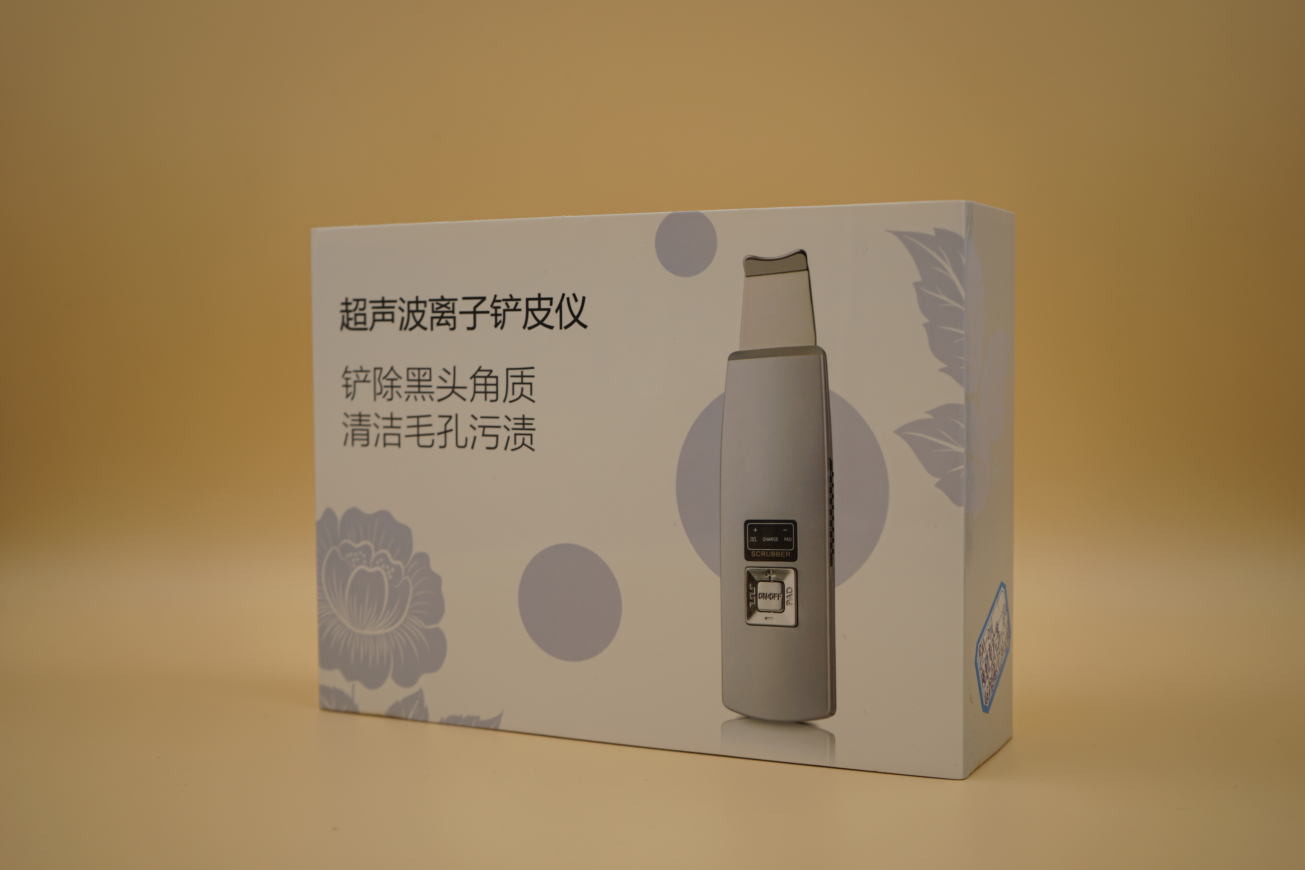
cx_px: 652
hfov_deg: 46.4
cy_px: 435
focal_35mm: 42
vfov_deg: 31.9
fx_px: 1522
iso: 100
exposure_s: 1/200
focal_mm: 42
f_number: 5
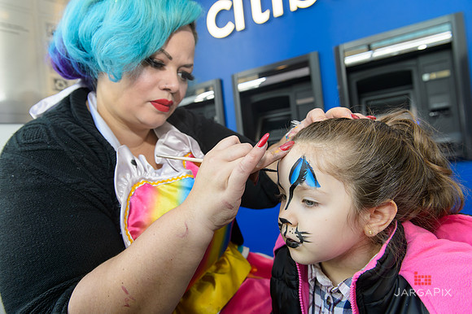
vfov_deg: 53.1
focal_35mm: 24
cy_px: 157
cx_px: 236
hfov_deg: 73.8
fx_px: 314
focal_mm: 24
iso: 500
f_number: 4.5
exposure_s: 1/125
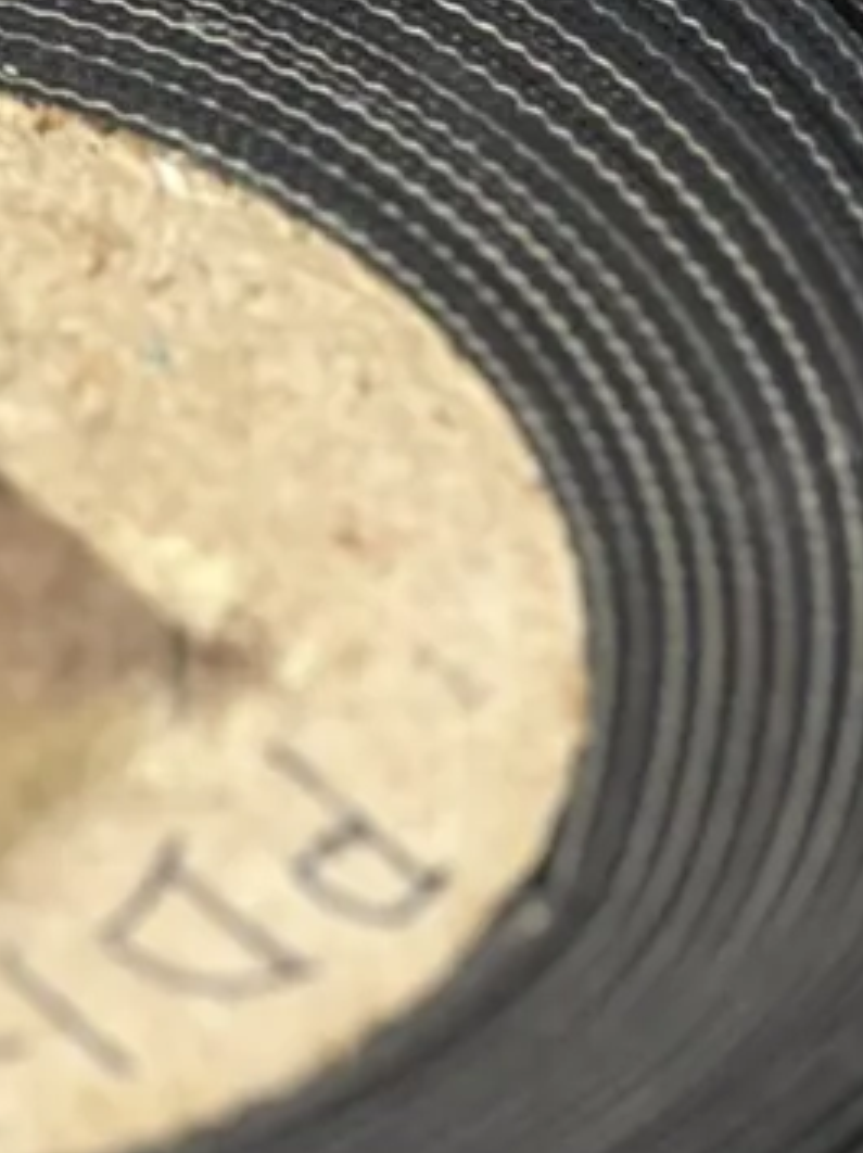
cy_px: -495
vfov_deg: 12.8
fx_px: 4892
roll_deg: +3.7
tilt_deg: -36.2
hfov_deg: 10.0
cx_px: -111
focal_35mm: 147
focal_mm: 4.2
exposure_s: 1/60
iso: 250
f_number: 1.6
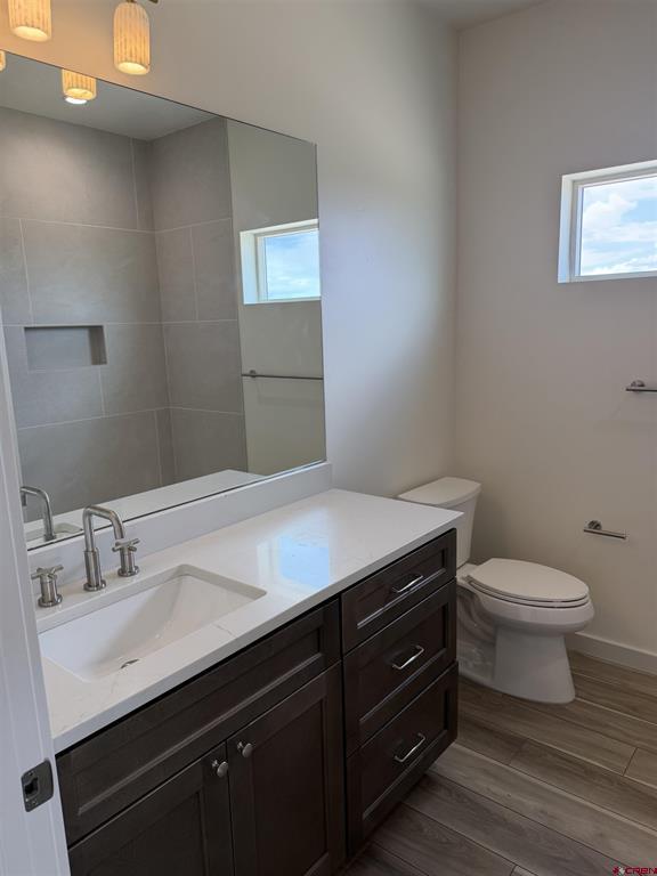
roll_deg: +1.9
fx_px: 607
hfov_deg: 56.8
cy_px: 438
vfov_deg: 71.6
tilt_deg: -10.6
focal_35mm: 24
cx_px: 328
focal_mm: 6.76
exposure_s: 1/210
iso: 64
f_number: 1.78
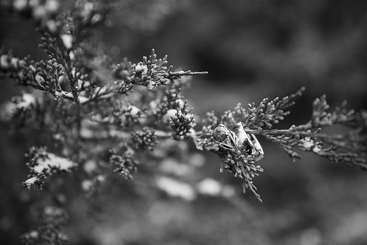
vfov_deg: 33.4
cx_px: 184
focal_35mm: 40
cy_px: 122
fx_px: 408
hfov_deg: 48.4
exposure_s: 1/500
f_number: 2.8
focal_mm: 40
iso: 250
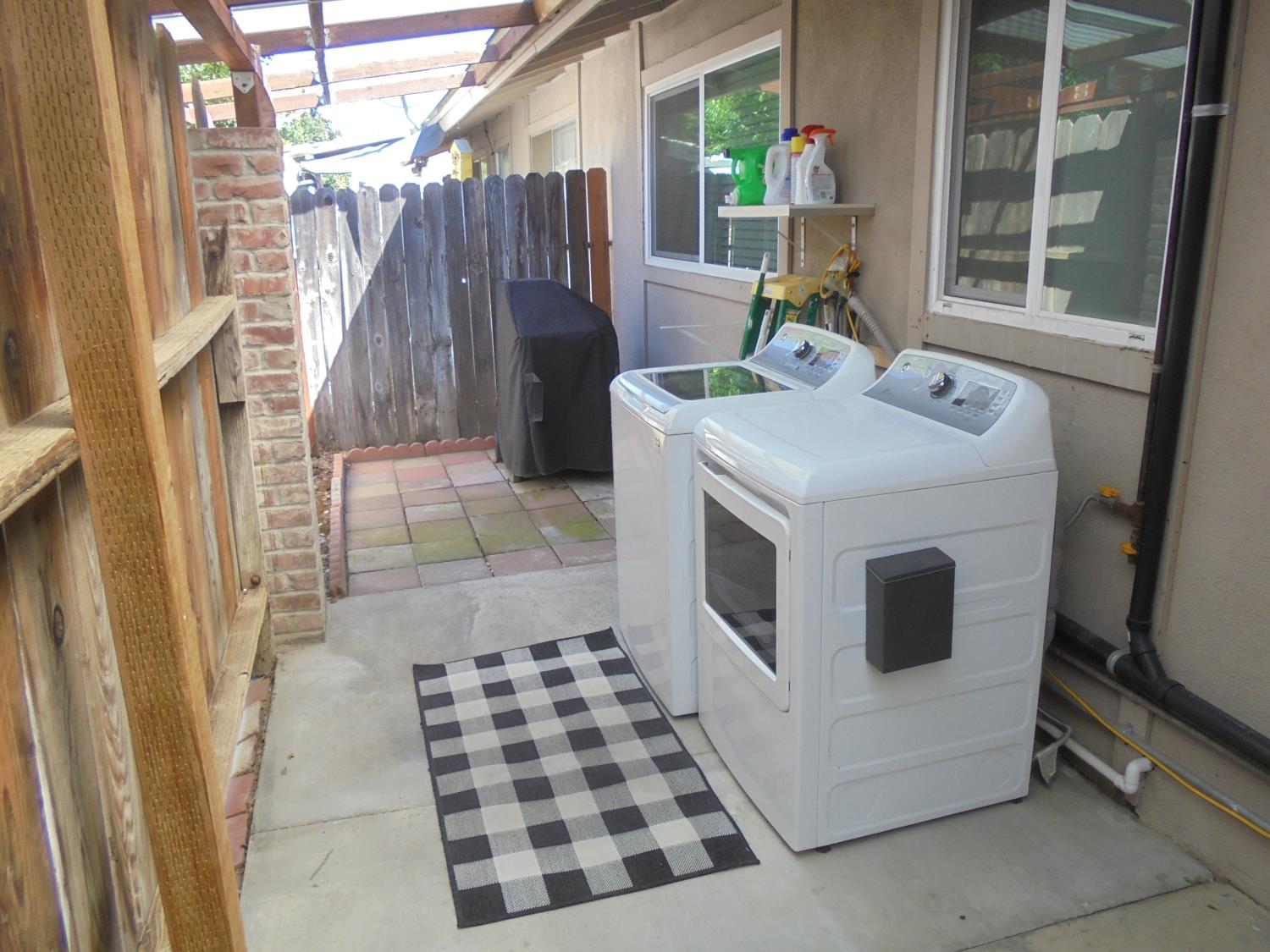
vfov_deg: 53.1
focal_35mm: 26
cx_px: 635
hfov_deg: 67.3
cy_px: 476
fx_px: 954
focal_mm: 4.6
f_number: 3.5
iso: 100
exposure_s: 1/60
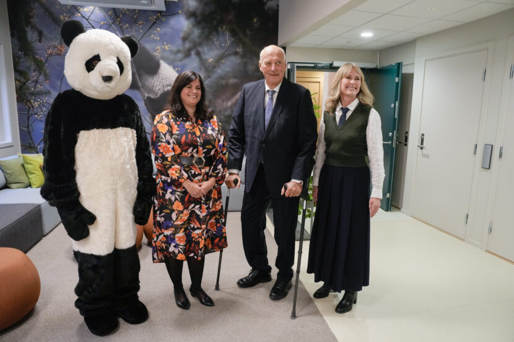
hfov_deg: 73.8
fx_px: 343
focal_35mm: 24
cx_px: 257
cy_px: 171
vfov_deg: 53.1
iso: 2000
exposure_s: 1/200
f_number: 2.8
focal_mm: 24
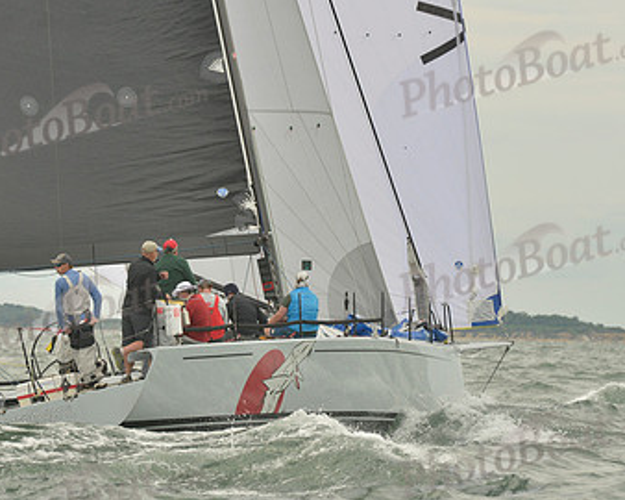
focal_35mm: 298
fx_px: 5509
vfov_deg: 5.2
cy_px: 192
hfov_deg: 6.5
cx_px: 305
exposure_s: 1/1250
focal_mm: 185
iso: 400
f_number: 8
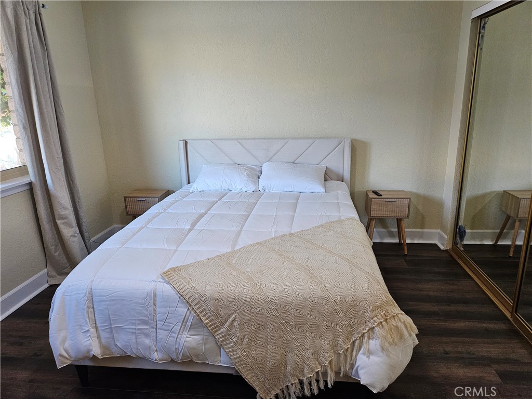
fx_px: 369
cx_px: 266
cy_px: 200
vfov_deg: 56.8
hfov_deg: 71.6
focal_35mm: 24
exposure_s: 1/120
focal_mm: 5
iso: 320
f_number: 1.8
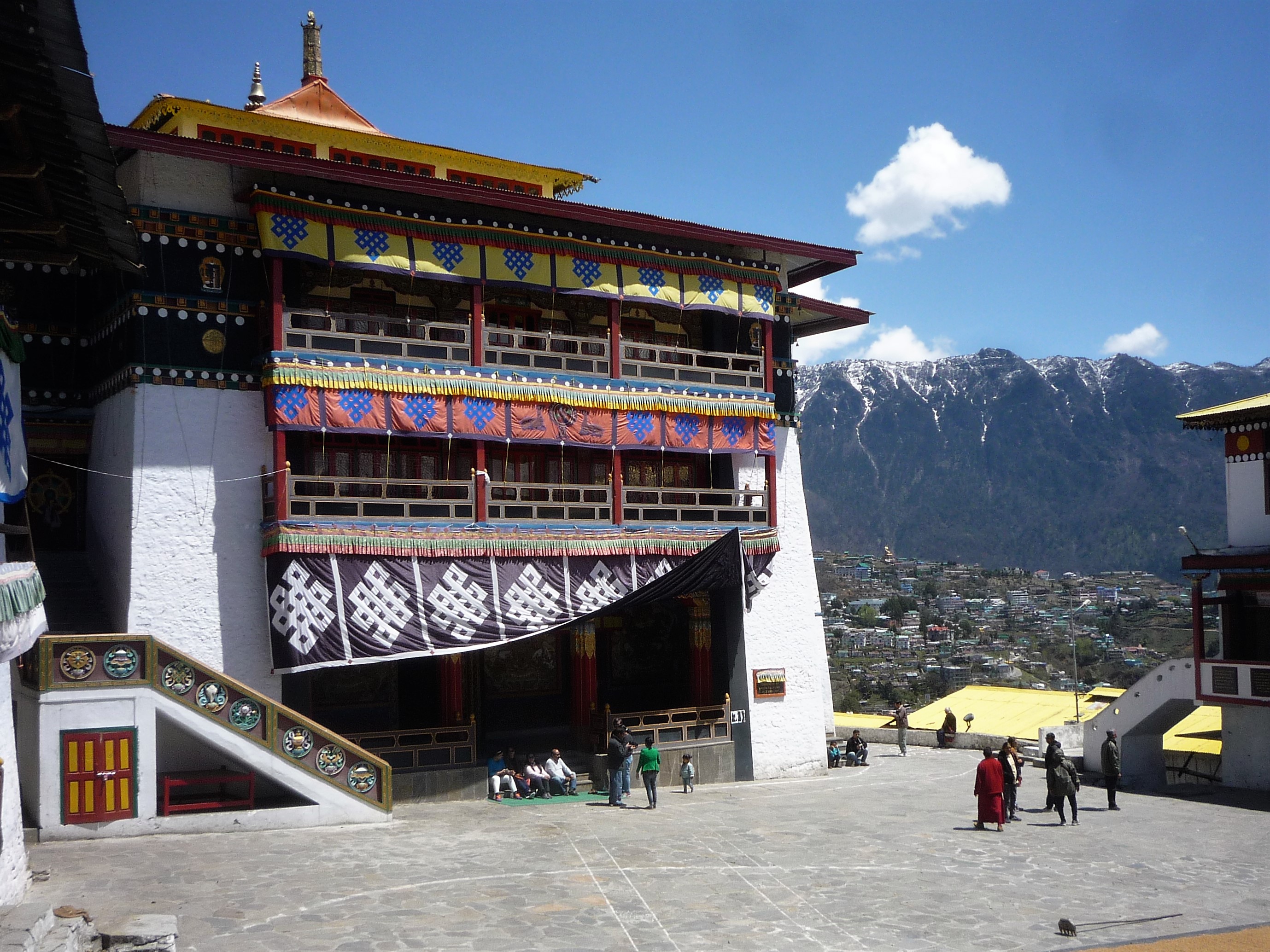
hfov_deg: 56.8
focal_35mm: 32
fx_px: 1174
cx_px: 635
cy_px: 476
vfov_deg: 44.2
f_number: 5.6
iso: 100
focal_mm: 5.2
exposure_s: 1/400
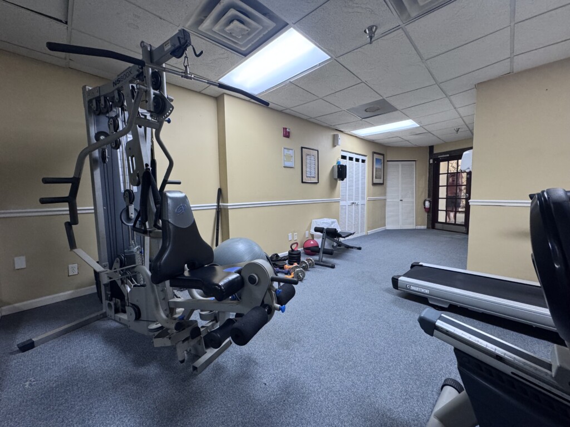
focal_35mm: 14
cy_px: 214
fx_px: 231
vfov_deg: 85.7
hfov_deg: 102.1
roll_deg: +0.7
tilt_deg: -5.1
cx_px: 285
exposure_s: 1/60
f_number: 2.2
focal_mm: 2.22
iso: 320
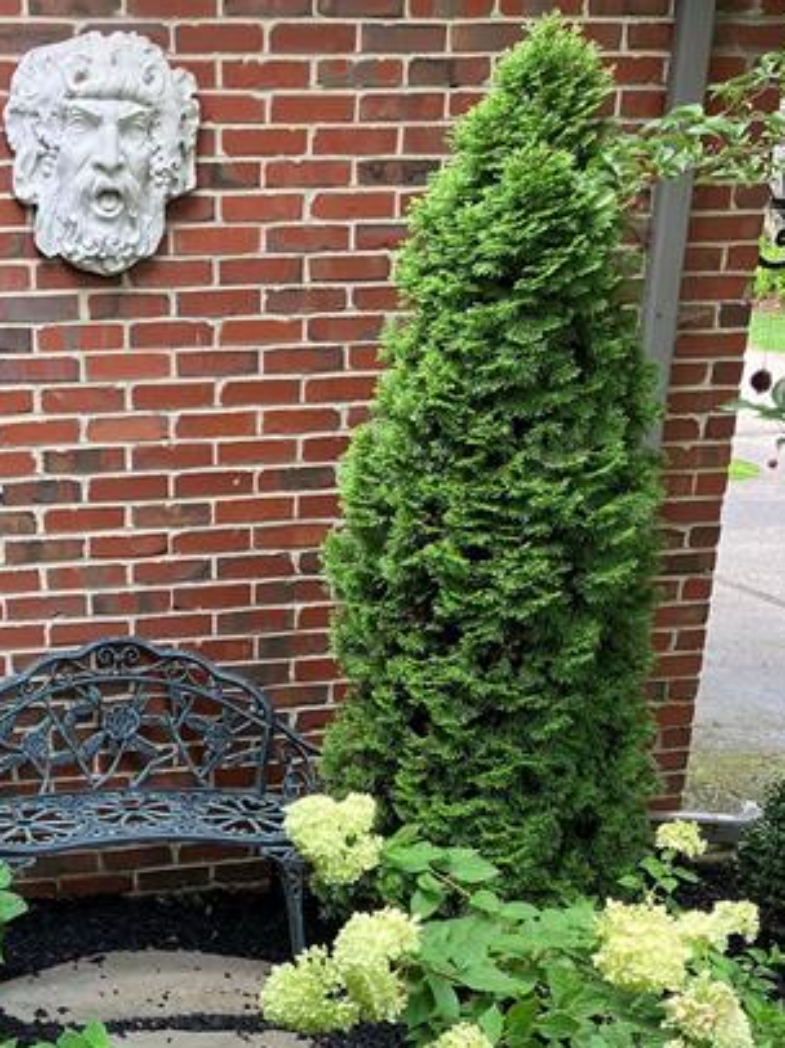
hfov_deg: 26.9
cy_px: 940
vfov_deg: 34.2
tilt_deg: -25.9
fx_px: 1604
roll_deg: +1.7
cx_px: 139
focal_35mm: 53
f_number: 1.8
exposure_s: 1/121
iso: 32
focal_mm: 3.99
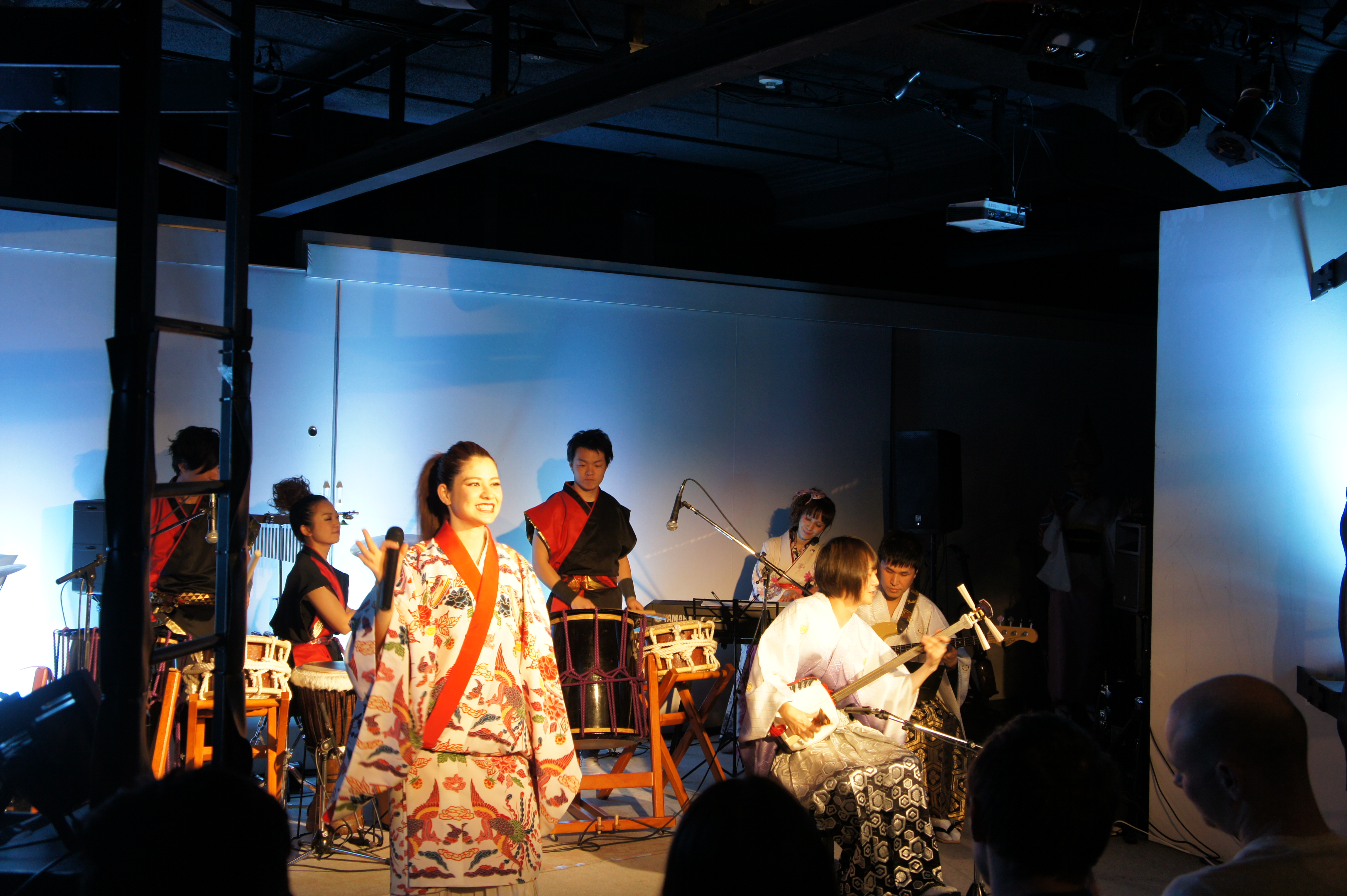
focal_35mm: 39
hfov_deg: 49.6
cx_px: 674
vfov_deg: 34.2
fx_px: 1458
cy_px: 448
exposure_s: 1/40
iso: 250
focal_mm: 26
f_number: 4
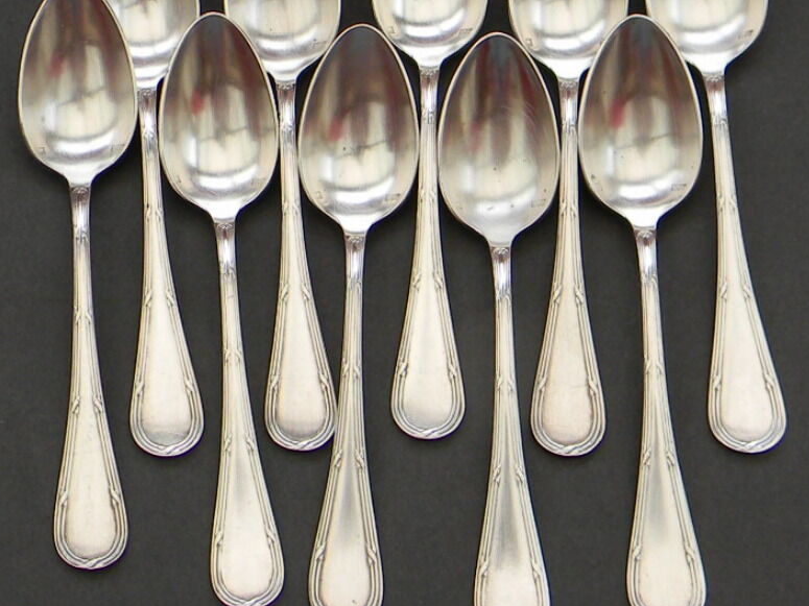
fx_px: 865
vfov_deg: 38.5
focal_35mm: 37
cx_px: 351
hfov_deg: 50.0
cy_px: 249
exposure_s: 1/77.3
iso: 80
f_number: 3.5
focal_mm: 5
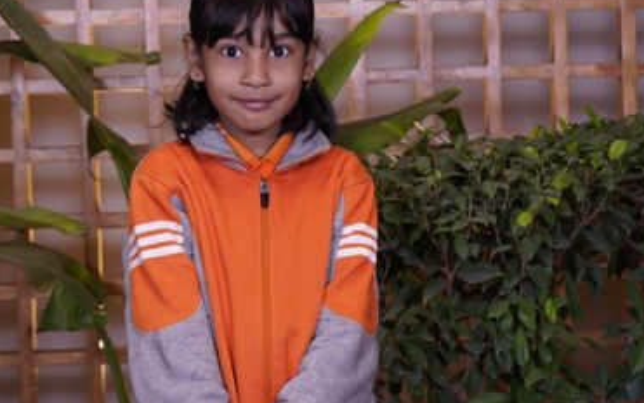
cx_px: 260
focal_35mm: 85
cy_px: 152
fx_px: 1492
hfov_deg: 24.3
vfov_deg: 15.4
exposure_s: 1/125
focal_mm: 46
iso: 400
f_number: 4.5
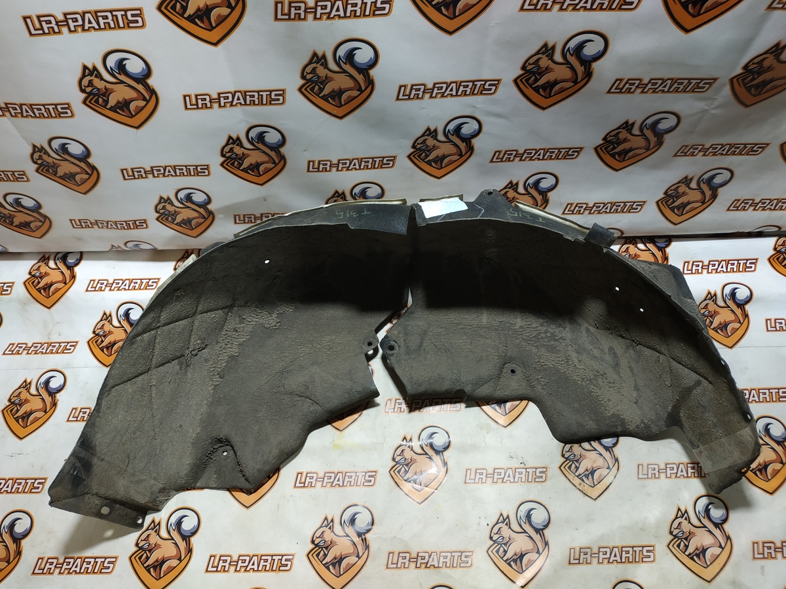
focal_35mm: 24
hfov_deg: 71.6
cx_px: 393
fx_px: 545
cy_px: 294
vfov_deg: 56.8
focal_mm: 3.94
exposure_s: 1/50
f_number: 1.9
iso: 125
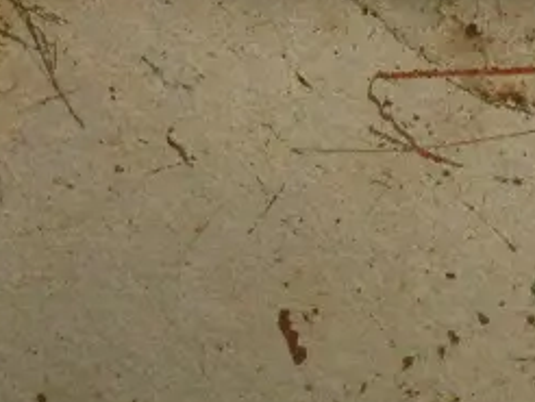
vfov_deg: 11.0
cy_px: -86
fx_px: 2058
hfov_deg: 14.8
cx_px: 307
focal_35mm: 133
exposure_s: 1/320
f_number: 4
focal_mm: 16
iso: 3200
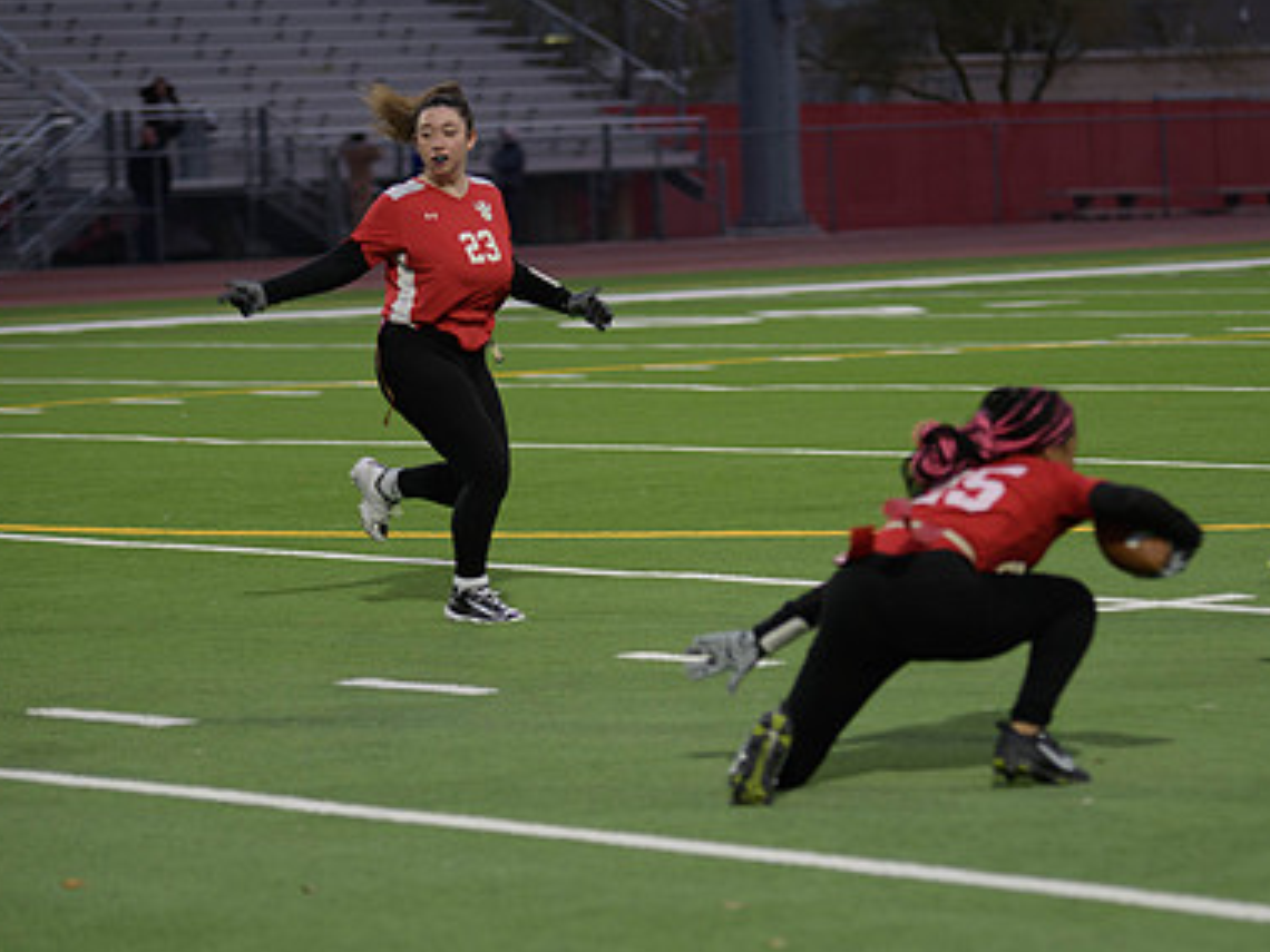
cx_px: 759
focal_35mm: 179
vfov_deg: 8.3
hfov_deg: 11.0
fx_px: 6567
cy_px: 583
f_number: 2.8
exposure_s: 1/200
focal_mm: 122
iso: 360
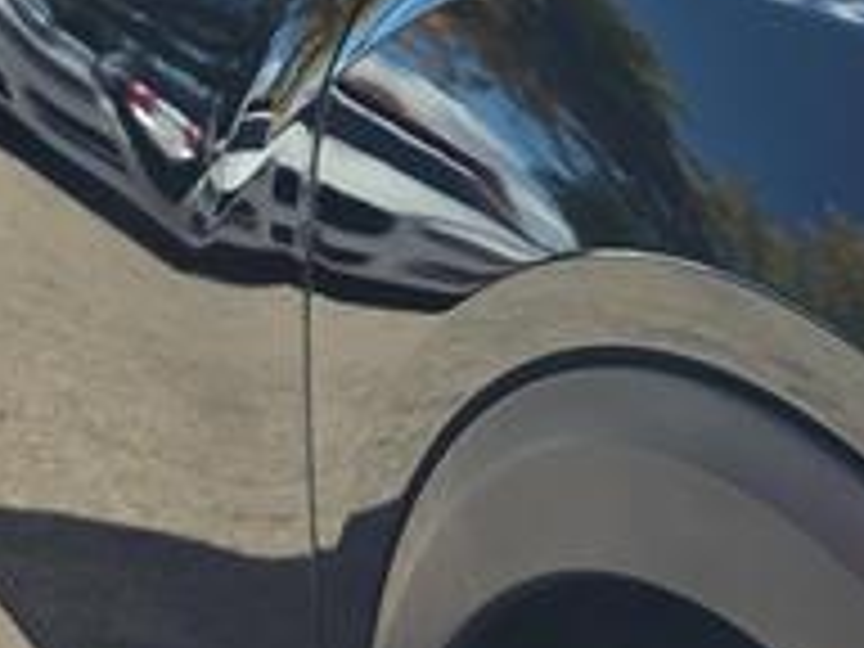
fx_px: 3819
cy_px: 644
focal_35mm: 153
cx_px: 1854
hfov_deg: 11.4
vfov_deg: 9.6
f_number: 1.7
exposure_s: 1/3255
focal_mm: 6.3
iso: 80
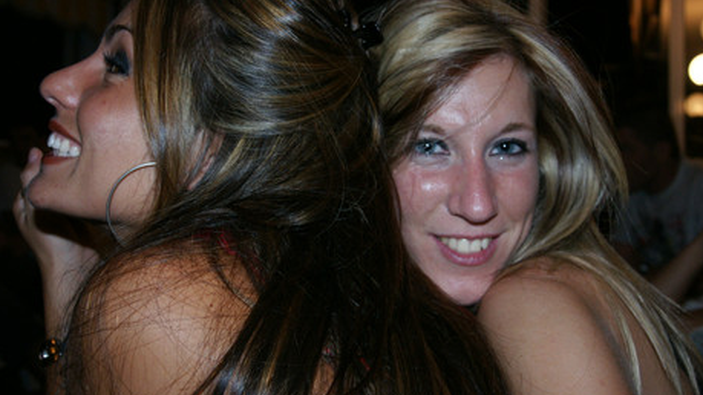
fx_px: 764
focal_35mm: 41
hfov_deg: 49.4
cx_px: 354
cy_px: 156
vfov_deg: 28.9
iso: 800
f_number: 5.6
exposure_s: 1/60
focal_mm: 24
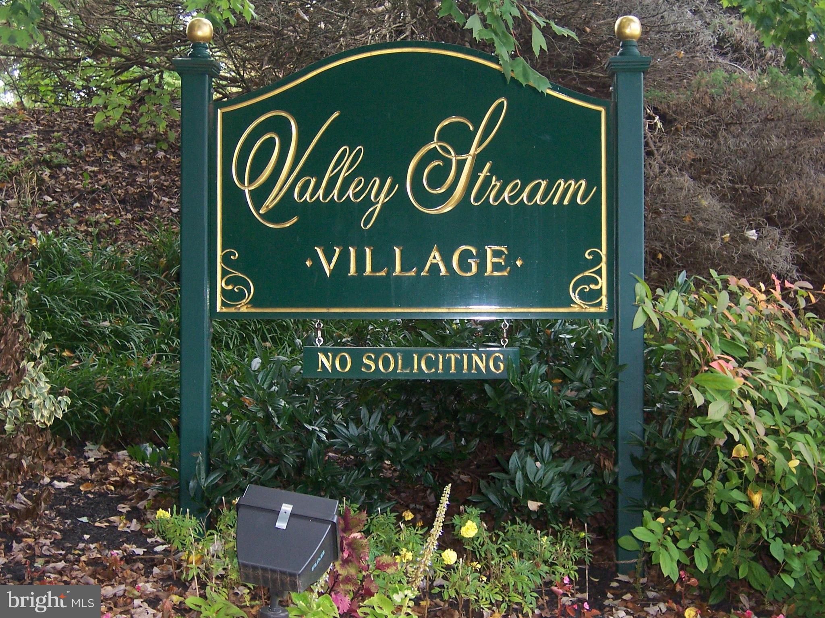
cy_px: 309
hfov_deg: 32.2
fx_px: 1430
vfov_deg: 24.4
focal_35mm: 60
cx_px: 412
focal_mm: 10
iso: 140
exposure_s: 1/90
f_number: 4
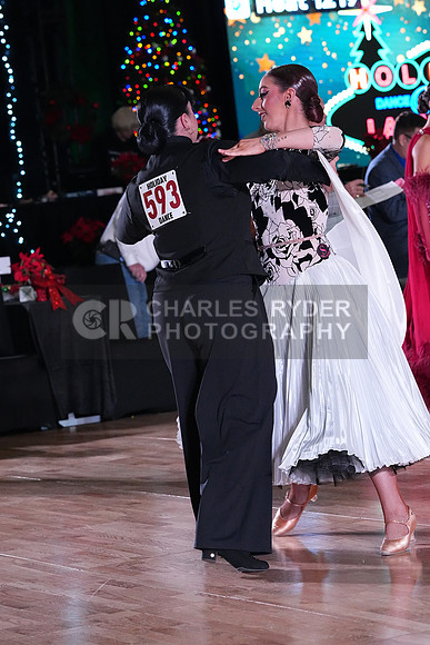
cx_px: 215
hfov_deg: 9.7
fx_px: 2525
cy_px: 322
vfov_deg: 14.5
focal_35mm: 141
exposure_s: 1/400
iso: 10000
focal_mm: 141
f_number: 7.1
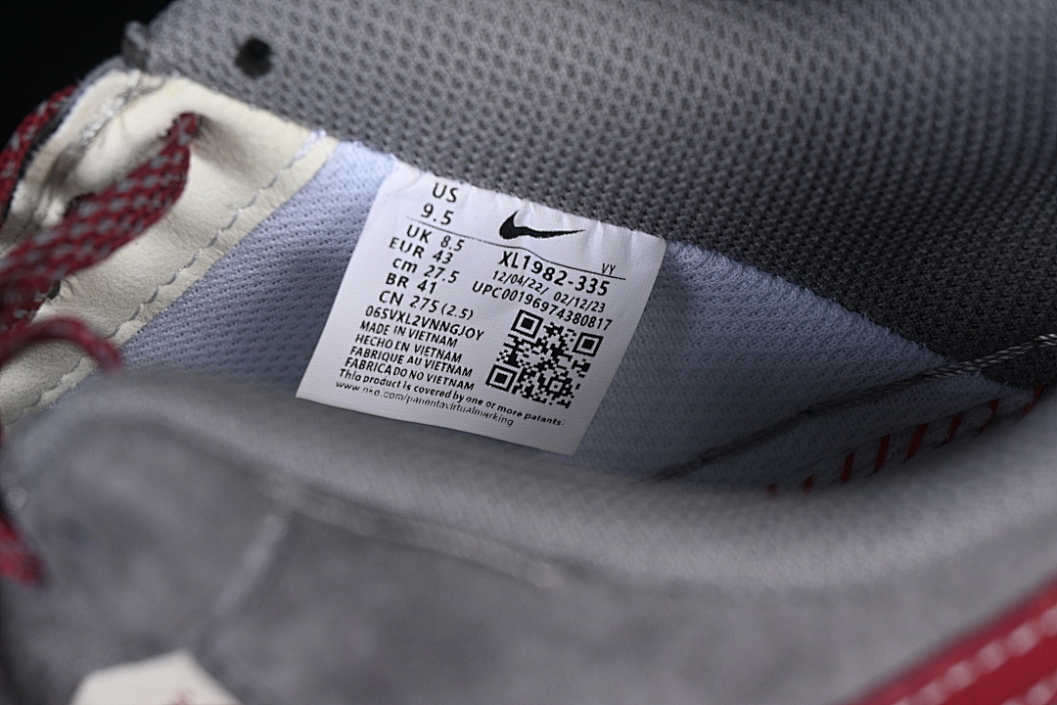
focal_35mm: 75
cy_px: 352
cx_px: 528
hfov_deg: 27.0
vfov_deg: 18.2
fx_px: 2202
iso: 160
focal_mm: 50
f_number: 7.1
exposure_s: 1/60
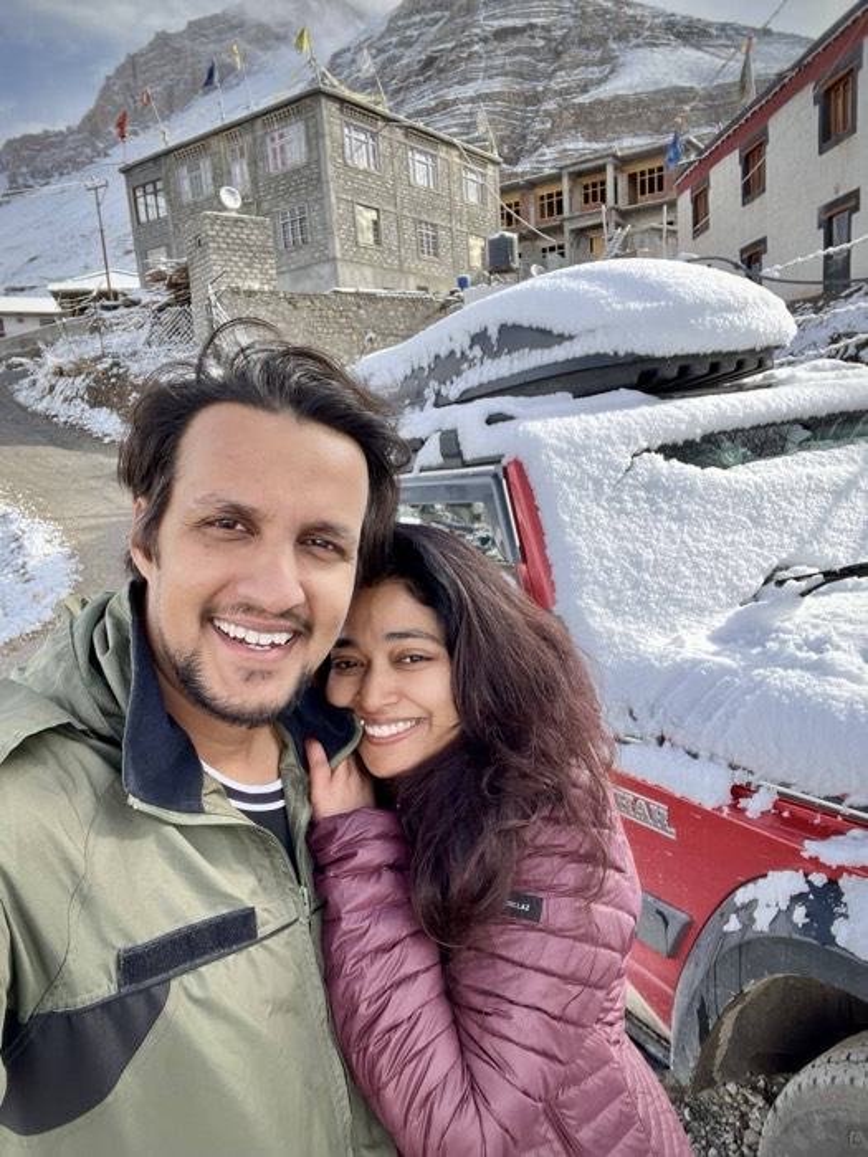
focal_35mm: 23
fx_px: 769
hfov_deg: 58.9
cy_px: 578
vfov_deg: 73.9
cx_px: 434
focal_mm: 2.71
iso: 32
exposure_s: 1/264
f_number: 2.2
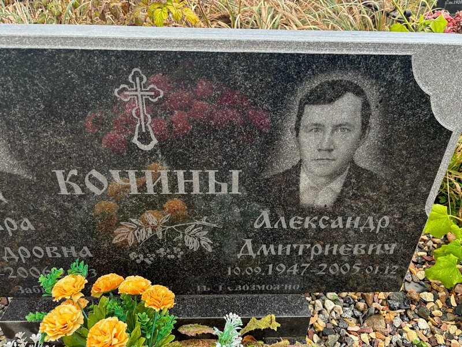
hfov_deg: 67.3
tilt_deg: -35.1
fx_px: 347
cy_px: 174
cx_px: 231
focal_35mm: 26
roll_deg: +2.4
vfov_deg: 53.1
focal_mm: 5.96
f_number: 1.6
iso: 100
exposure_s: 1/121
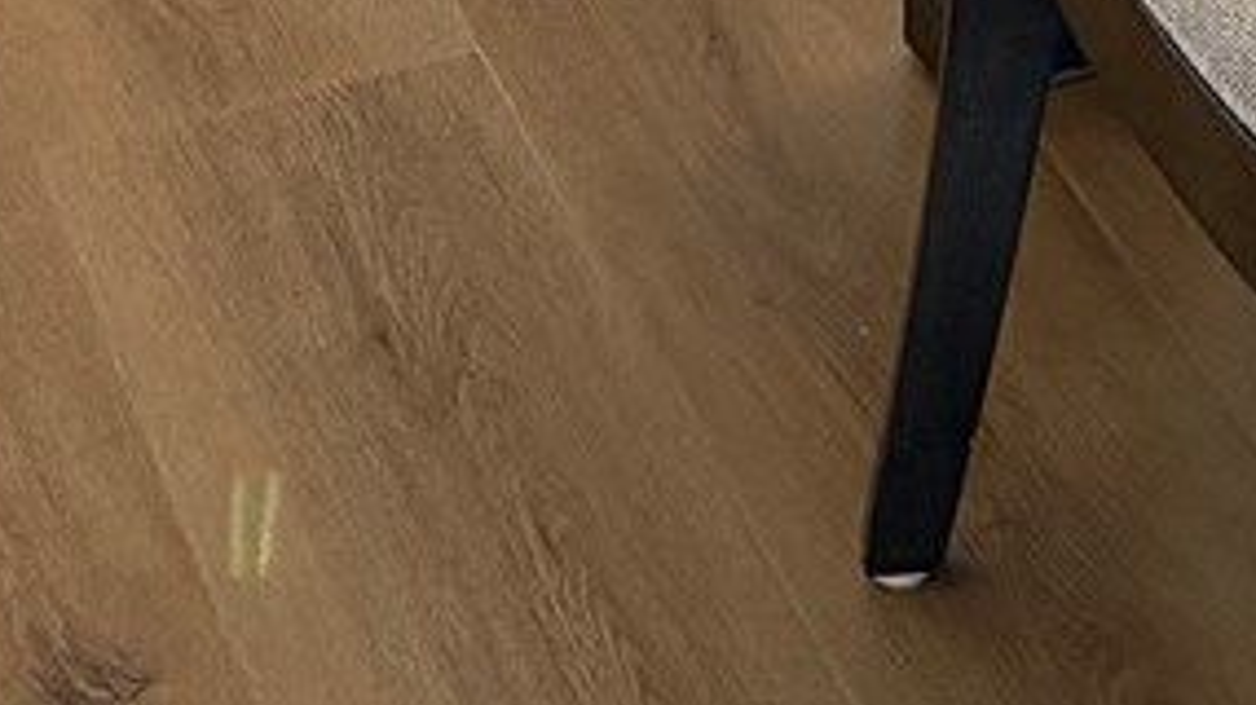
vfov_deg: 7.0
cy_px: -1692
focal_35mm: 147
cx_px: 1344
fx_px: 4893
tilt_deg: -15.3
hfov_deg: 14.3
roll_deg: -1.6
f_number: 1.78
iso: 400
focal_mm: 6.76
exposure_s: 1/56
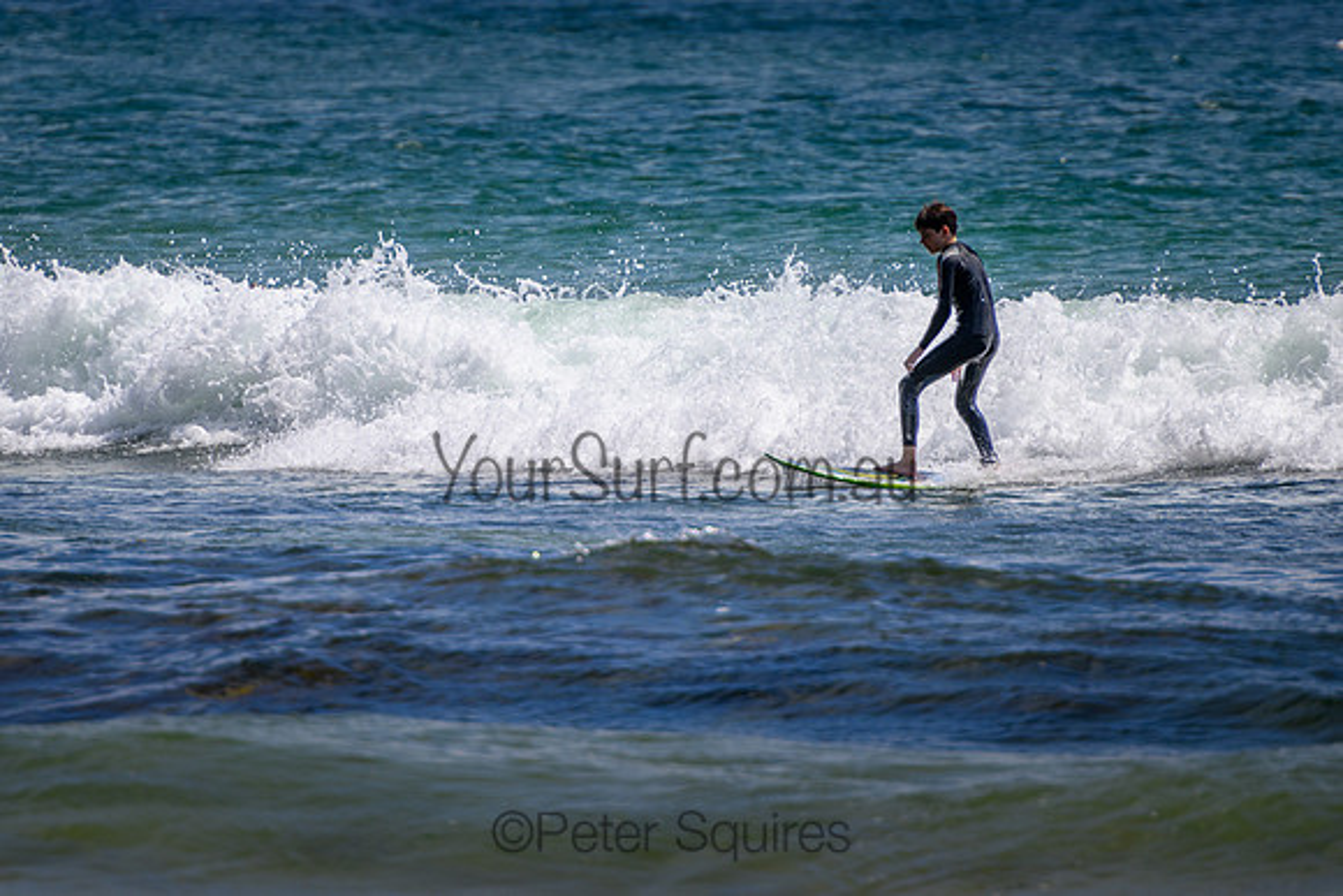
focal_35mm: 550
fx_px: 20517
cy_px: 398
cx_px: 592
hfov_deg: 3.7
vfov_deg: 2.5
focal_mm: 400
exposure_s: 1/2000
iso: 200
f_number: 5.6
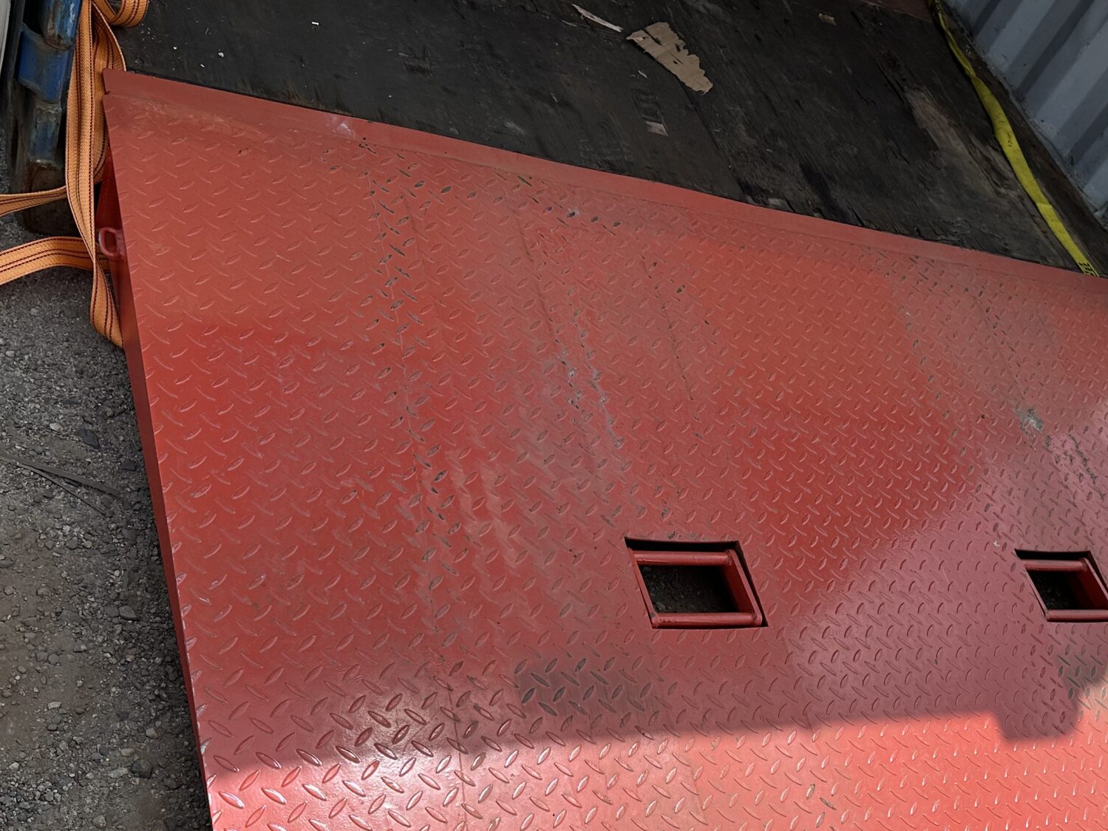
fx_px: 1312
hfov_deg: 45.1
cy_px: 634
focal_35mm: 41
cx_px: 738
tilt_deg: -40.6
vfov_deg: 34.3
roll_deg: -37.8
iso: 80
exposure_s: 1/5848
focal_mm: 6.86
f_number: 1.78
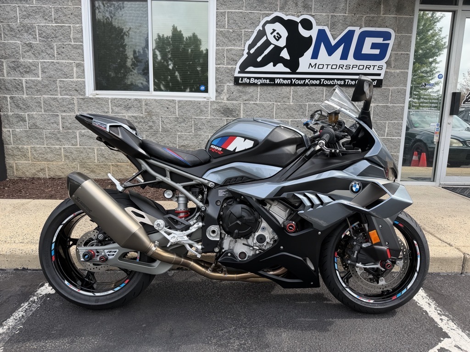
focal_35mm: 24
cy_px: 176
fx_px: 326
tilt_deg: -12.6
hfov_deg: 71.6
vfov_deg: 56.8
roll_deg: -0.6
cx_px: 235
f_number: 1.78
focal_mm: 6.76
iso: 80
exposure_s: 1/1464
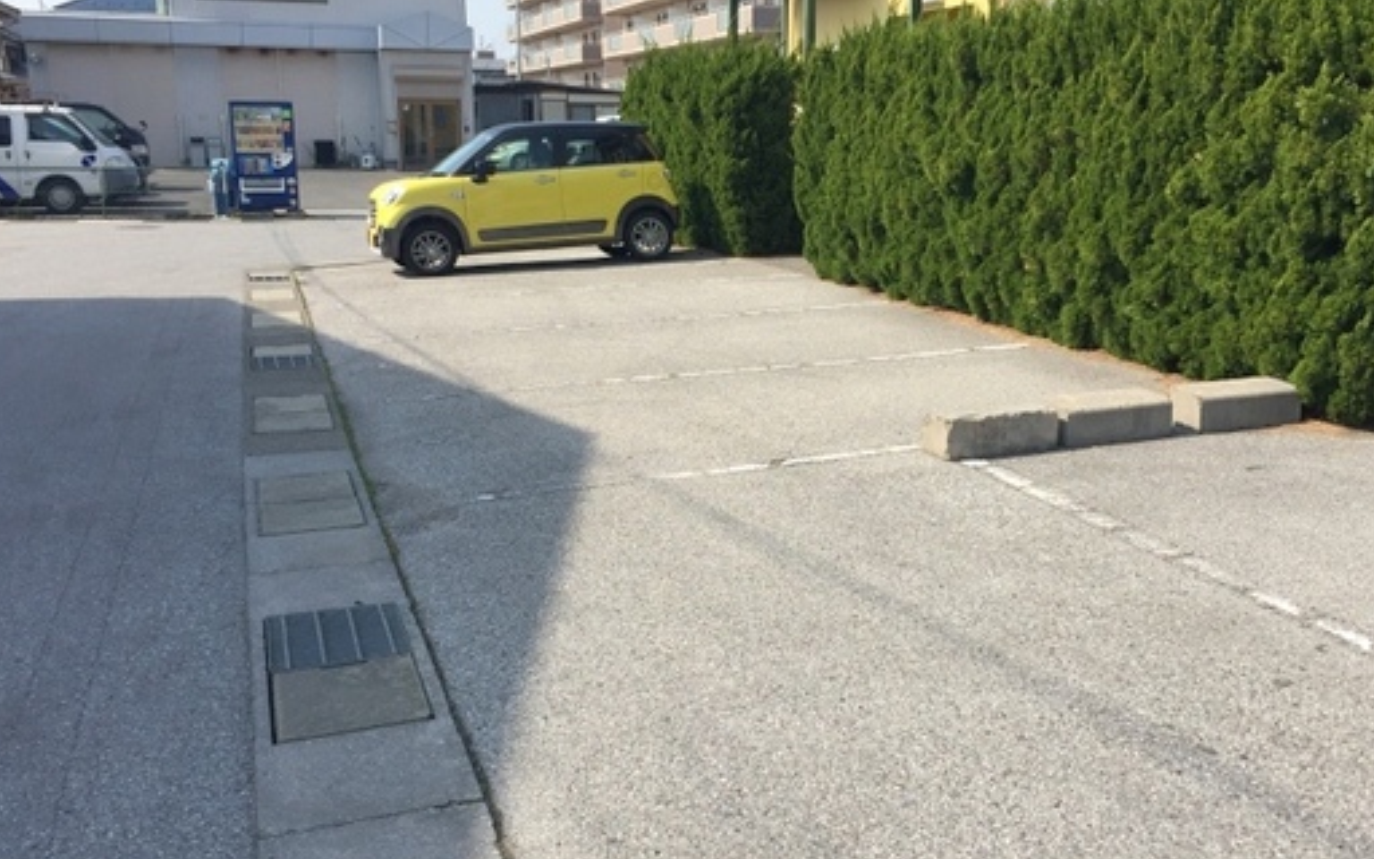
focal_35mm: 36
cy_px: 427
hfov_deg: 53.9
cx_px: 762
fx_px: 1348
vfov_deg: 35.3
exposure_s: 1/1319
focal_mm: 4.15
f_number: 2.2
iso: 32
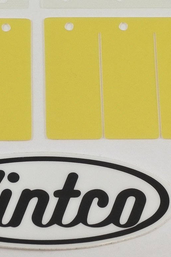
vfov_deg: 29.2
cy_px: 131
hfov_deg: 19.6
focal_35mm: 69
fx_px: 492
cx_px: 51
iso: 400
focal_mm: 12.8
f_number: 4
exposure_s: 1/200
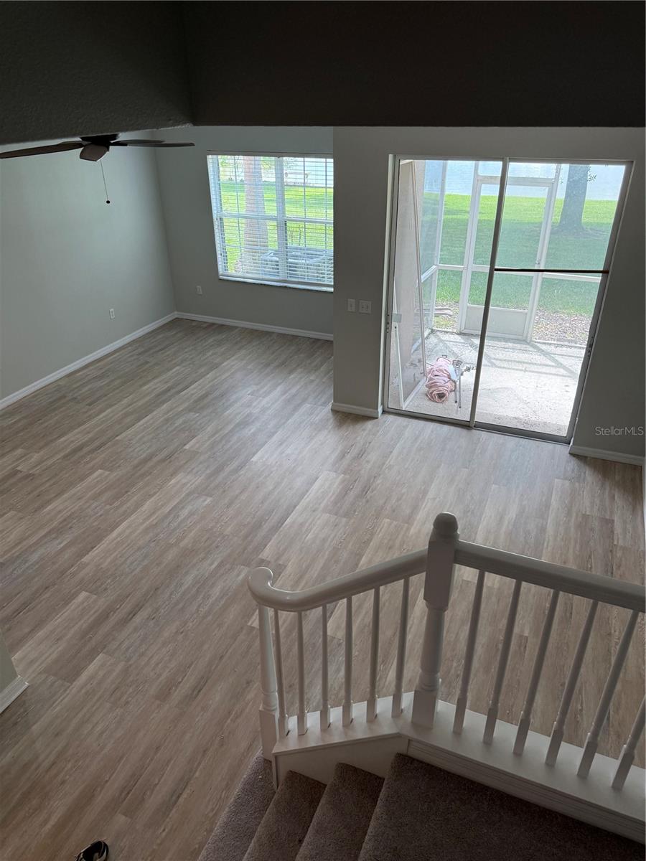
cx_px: 323
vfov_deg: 71.6
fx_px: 597
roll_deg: +0.1
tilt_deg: -29.5
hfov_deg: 56.8
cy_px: 430
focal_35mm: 24
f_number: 1.78
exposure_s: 1/236
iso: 125
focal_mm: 6.76
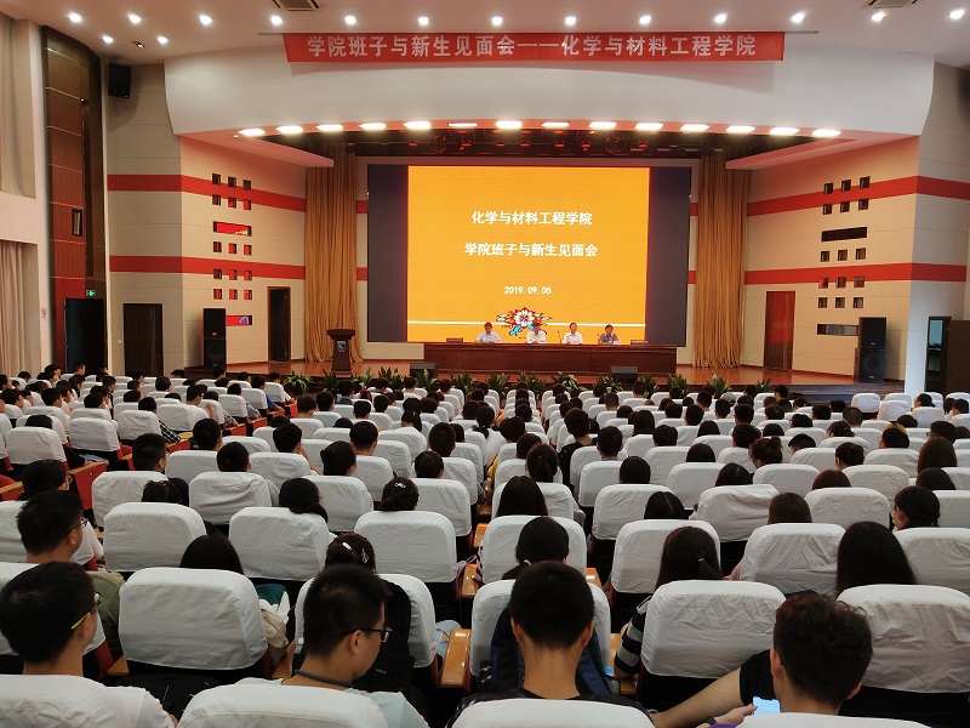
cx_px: 485
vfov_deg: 46.8
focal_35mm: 30
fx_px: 841
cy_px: 364
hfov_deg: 60.0
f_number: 1.8
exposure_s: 1/50
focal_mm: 3.95
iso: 211
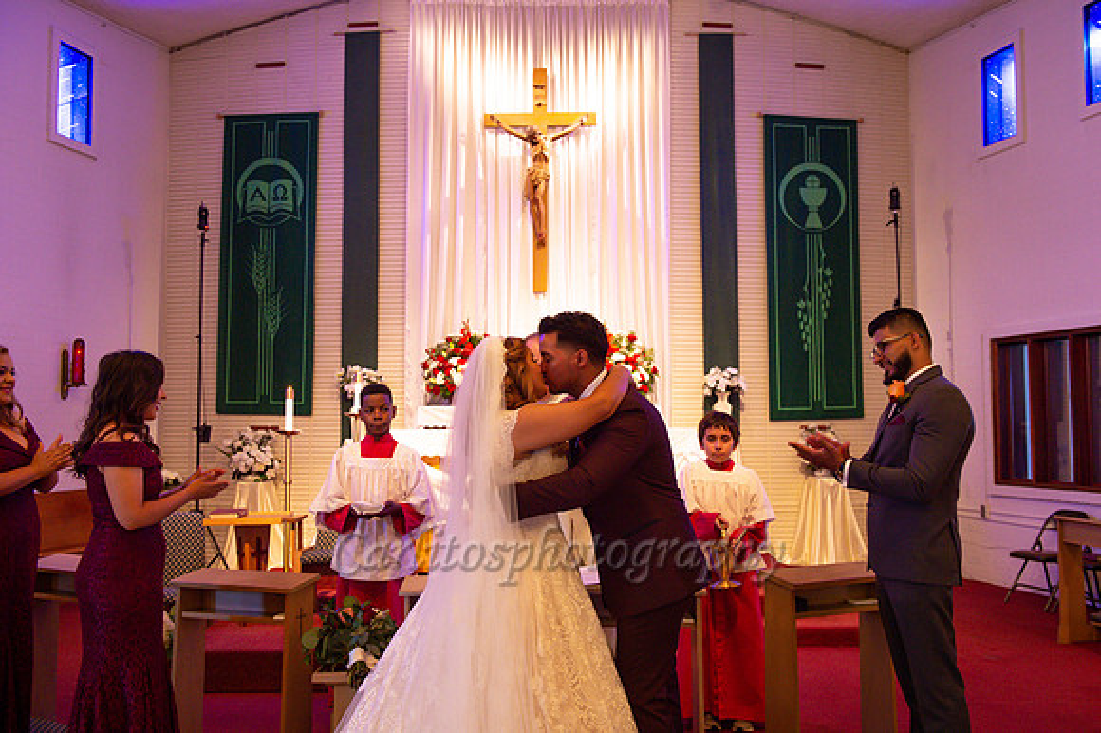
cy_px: 366
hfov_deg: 55.8
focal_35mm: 34
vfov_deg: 38.8
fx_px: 1039
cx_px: 550
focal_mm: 34
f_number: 4.5
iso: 1250
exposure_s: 1/60
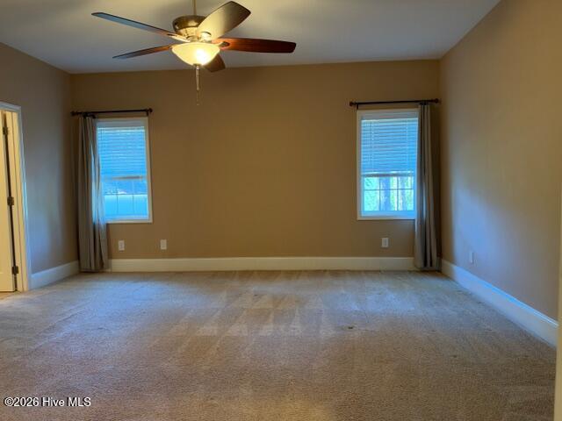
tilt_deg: -3.6
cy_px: 210
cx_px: 281
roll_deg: +1.6
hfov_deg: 71.6
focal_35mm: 24
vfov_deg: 56.8
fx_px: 390
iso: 320
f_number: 1.48
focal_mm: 6.93
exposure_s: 1/60
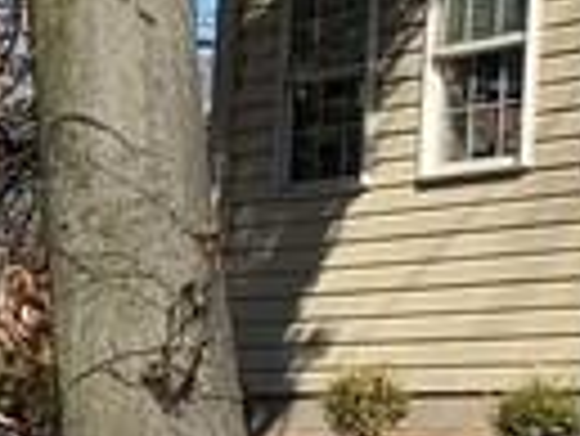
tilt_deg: -5.4
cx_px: -904
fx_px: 3455
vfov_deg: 7.0
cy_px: 773
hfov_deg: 8.6
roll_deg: -1.6
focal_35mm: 206
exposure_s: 1/2033
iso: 25
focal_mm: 4.25
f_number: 1.8
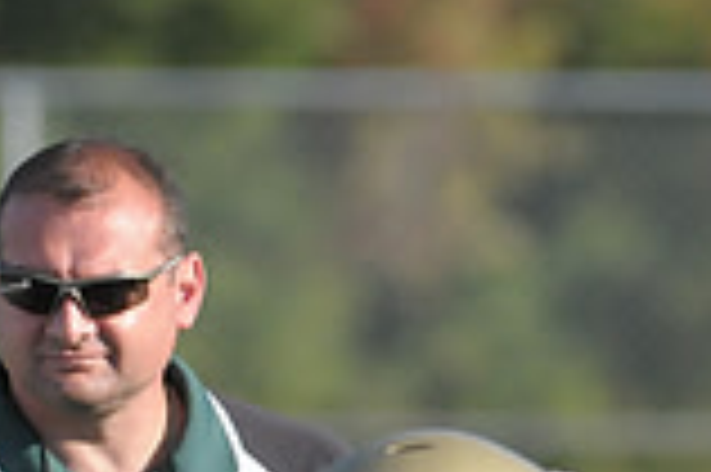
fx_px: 23951
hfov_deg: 1.7
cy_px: 730
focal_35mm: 1214
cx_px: 738
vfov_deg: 1.1
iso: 1600
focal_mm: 220
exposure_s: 1/8000
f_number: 4
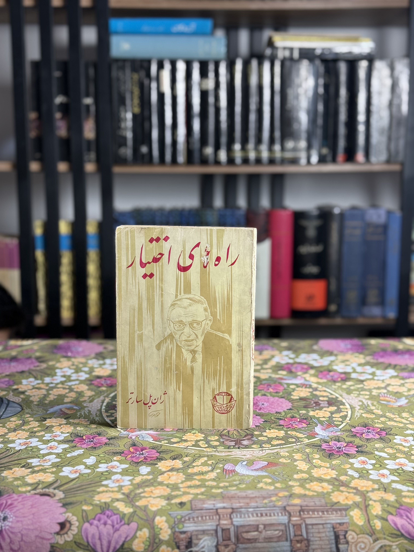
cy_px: 276
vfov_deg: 39.7
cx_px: 207
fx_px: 765
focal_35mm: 48
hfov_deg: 30.3
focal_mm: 6.76
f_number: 1.78
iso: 80
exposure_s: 1/100
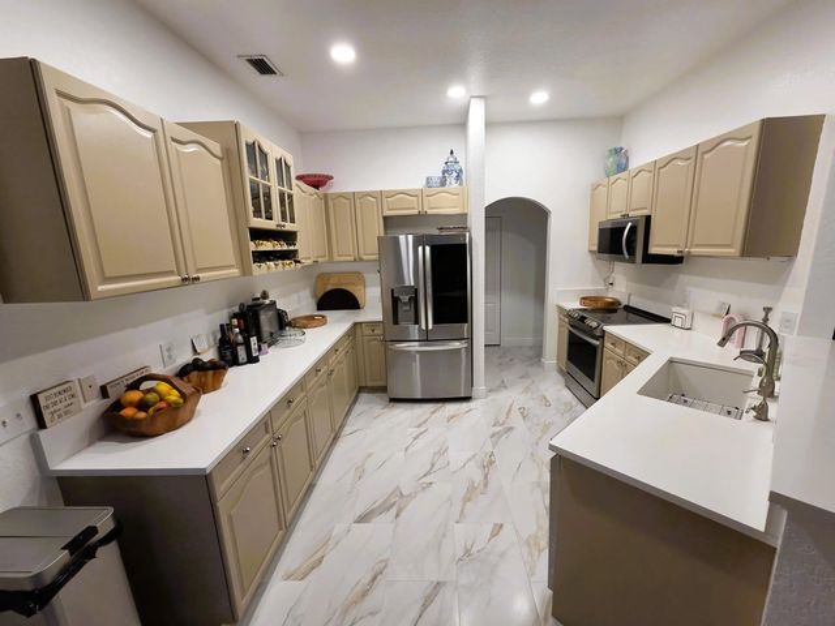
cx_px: 418
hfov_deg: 106.2
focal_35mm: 13
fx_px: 314
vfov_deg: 89.9
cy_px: 313
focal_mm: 2.2
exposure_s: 1/60
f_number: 2.2
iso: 250
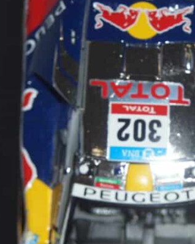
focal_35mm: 223
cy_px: 180
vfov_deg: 8.7
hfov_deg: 6.9
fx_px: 1610
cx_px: 116
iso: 200
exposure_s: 1/100
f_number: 5.6
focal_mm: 70
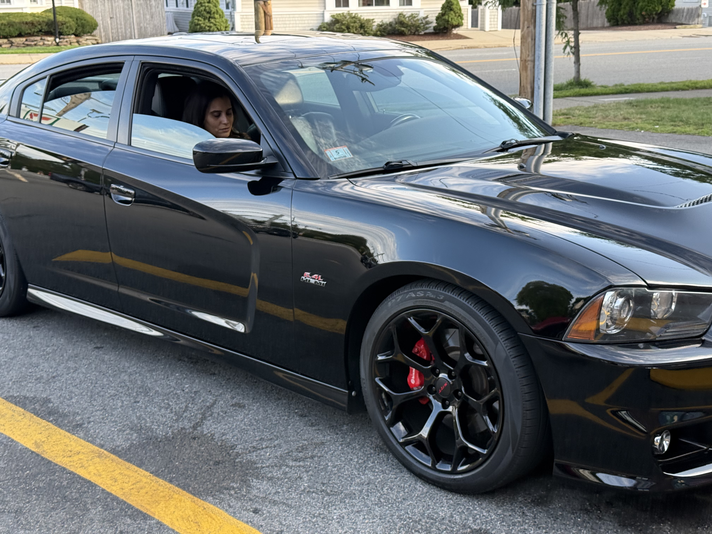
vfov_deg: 30.3
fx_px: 987
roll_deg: +1.9
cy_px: 267
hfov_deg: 39.7
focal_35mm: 48
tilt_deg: -15.8
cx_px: 356
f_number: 1.78
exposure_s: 1/437
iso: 80
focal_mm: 6.76
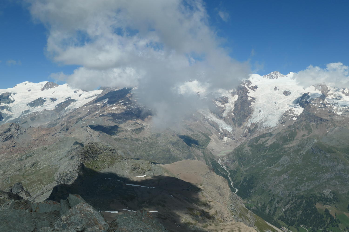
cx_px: 174
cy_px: 116
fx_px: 320
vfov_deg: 40.0
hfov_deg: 57.2
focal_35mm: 33
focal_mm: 12
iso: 200
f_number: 8
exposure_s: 1/1000
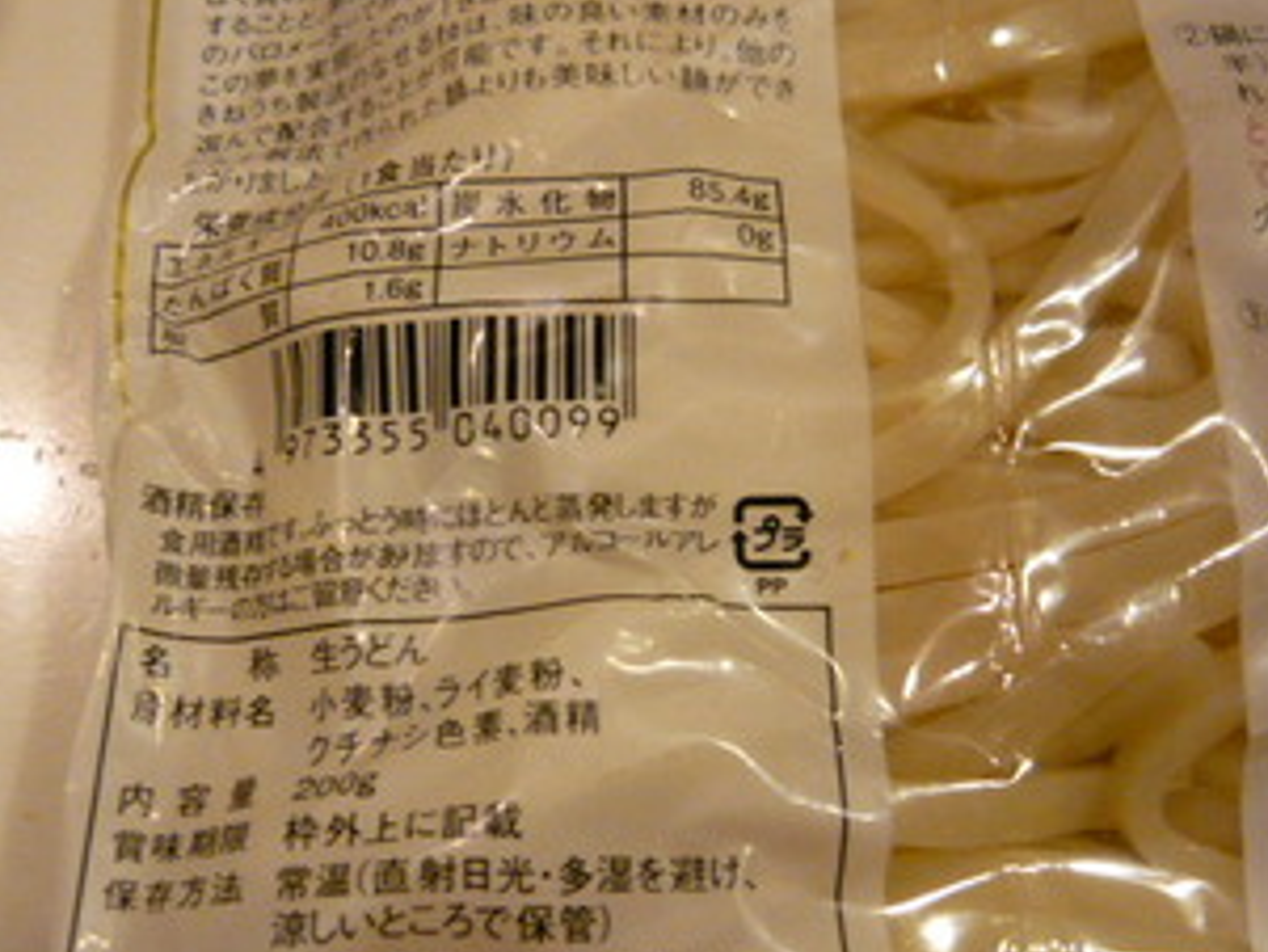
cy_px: 449
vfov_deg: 31.5
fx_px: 1686
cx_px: 611
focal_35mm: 46
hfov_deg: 41.2
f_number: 2.8
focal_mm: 5.5
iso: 400
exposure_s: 1/13
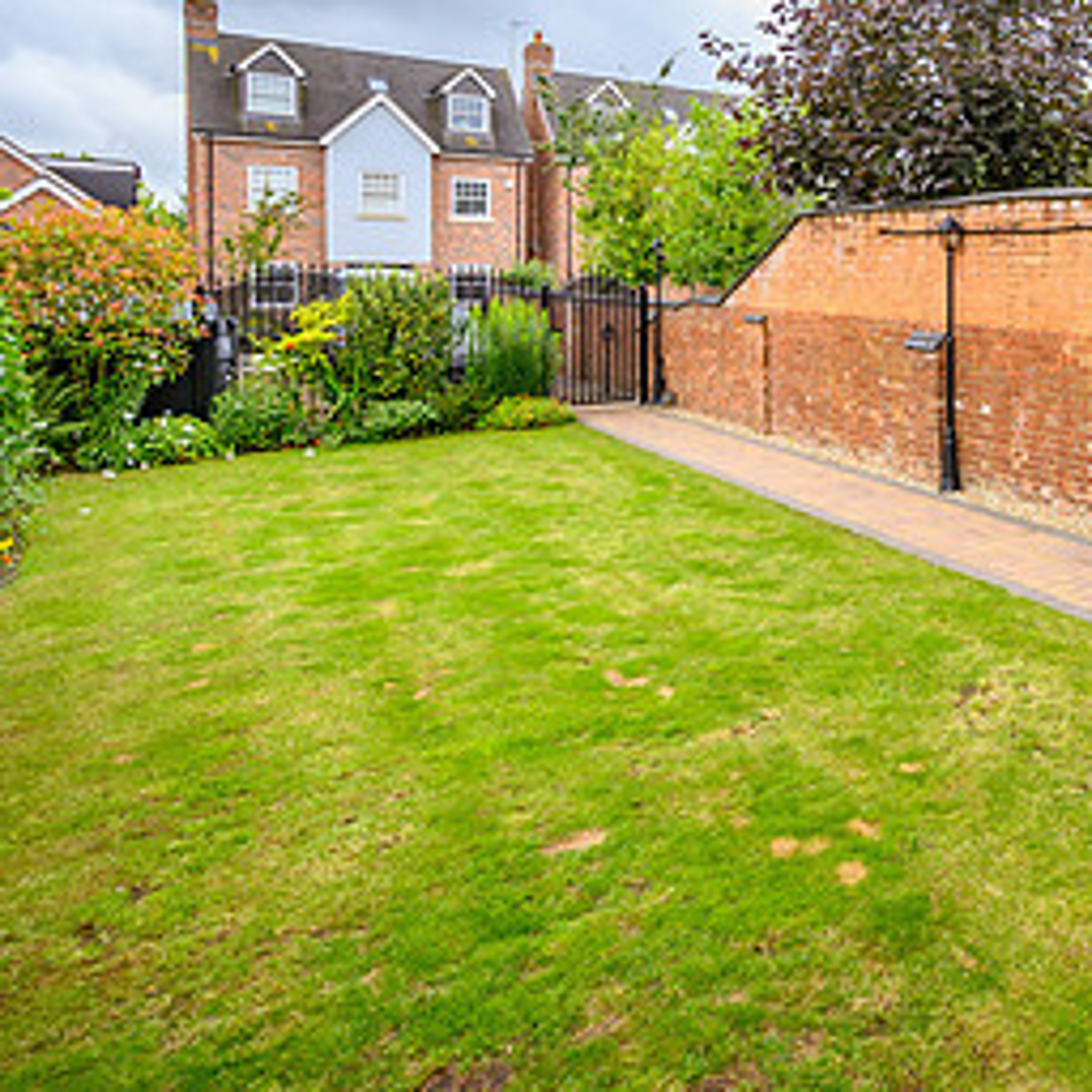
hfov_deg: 52.5
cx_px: 968
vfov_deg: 56.5
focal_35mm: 27
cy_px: 288
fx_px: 964
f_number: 8
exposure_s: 1/80
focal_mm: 14
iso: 100
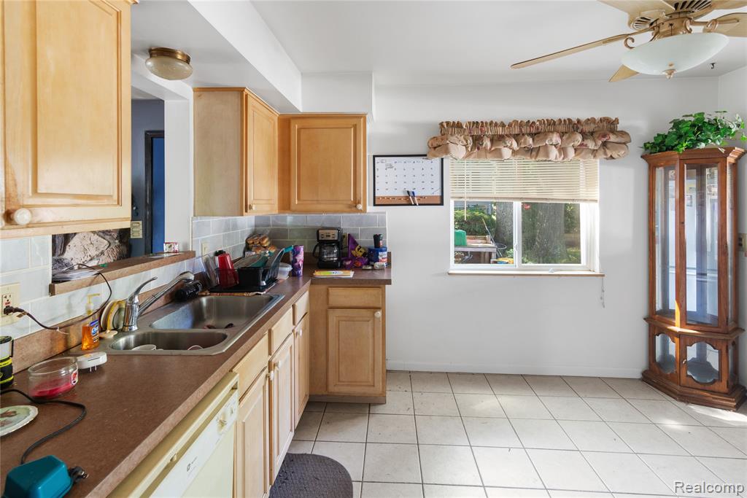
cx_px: 374
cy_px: 249
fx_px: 353
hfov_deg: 93.3
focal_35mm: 17
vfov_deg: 70.5
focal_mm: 17
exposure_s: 1/4
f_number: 9
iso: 400
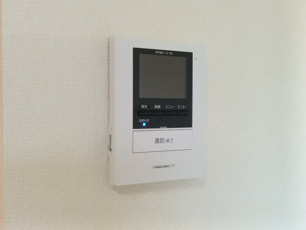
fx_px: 442
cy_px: 115
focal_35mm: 50
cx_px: 153
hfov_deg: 38.2
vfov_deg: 29.1
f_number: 1.7
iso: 320
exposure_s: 1/60
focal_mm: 4.7
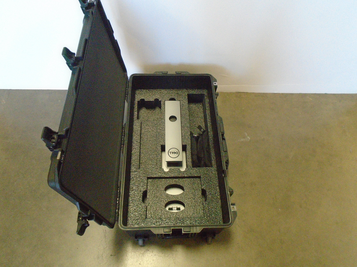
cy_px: 134
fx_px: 268
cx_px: 178
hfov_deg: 67.3
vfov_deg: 53.1
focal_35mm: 26
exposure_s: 1/125
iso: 800
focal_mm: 4.6
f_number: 3.2
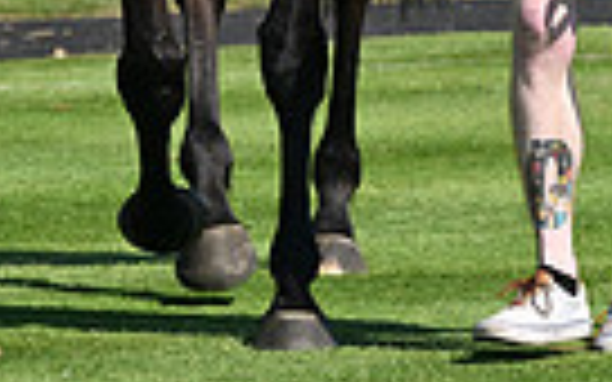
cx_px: 522
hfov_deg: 2.7
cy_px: -443
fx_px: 13043
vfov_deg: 1.7
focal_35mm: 782
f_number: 5.6
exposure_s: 1/2500
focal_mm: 180
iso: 400
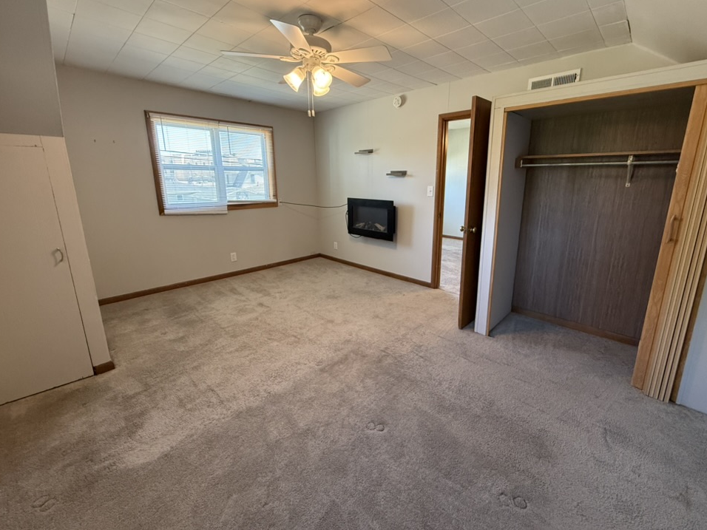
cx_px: 368
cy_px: 247
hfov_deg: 98.1
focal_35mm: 15
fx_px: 306
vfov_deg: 81.6
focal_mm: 2.22
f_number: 2.2
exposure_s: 1/120
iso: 400
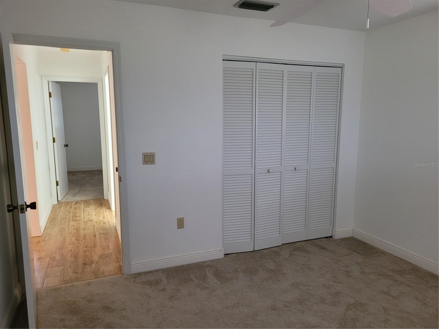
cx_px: 220
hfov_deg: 67.3
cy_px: 164
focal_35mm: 26
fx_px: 330
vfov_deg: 53.1
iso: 500
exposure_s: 1/40
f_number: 1.8
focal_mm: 5.4
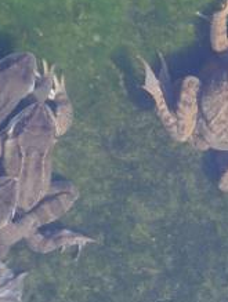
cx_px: 193
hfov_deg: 7.3
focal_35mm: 205
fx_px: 1795
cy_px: 212
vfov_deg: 9.6
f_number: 5.6
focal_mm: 52
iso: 400
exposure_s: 1/100
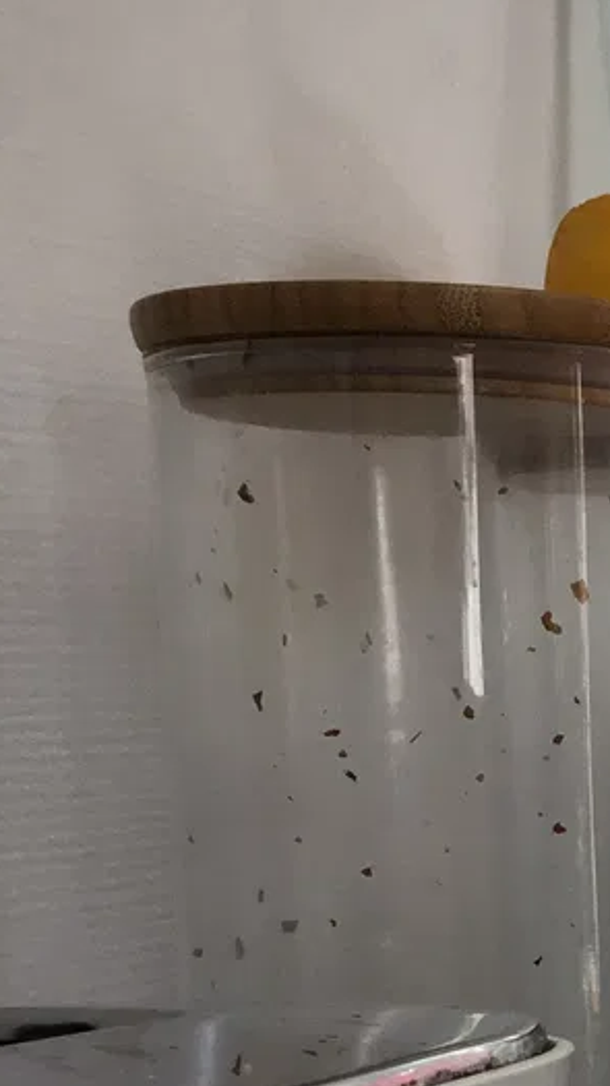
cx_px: 1237
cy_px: 1009
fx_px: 2964
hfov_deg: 10.7
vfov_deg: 20.3
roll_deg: +1.5
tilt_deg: -5.9
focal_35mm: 103
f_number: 2.4
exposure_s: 1/100
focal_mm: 3.3
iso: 25
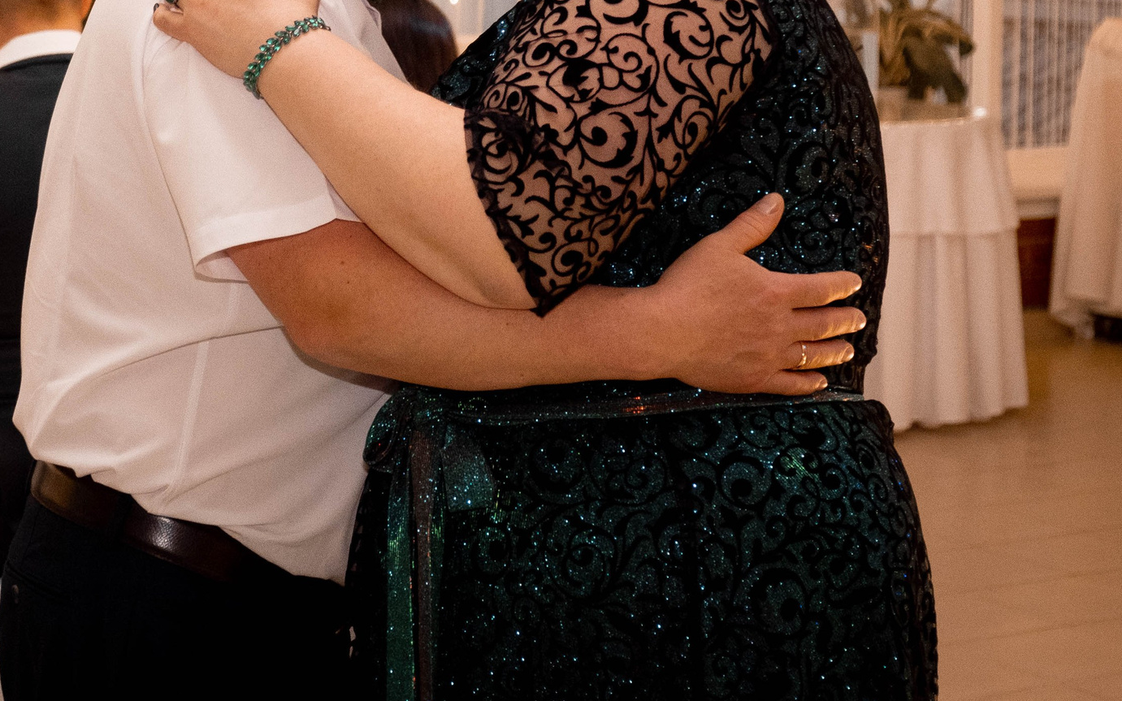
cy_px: 43
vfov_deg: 12.7
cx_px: 307
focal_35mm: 102
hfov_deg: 20.3
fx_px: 3119
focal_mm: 35.8
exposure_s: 1/200
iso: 1600
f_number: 3.6
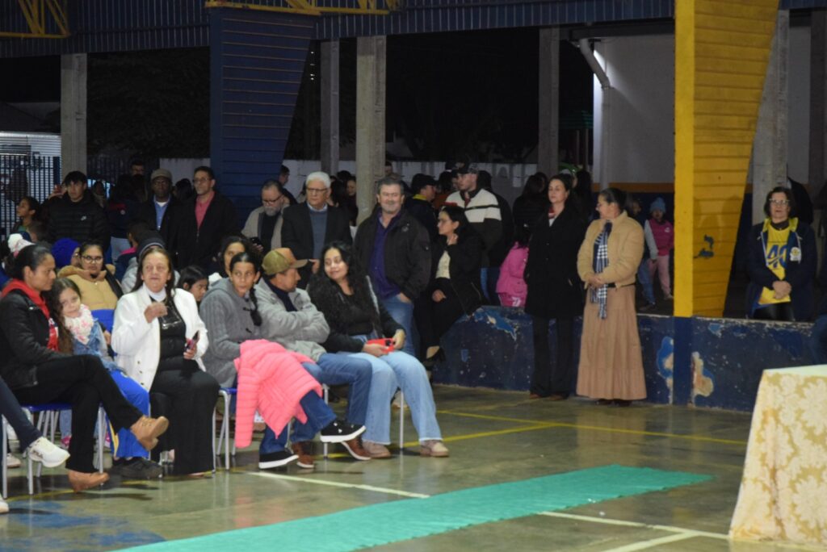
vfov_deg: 16.3
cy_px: 276
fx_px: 1931
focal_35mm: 84
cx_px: 414
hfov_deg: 24.2
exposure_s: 1/60
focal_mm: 56
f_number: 4.5
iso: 3200
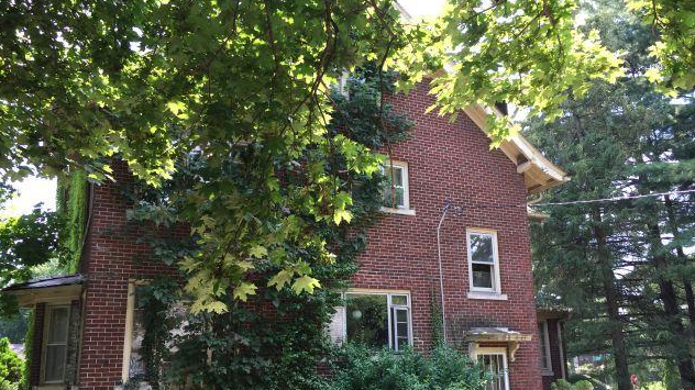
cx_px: 348
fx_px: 590
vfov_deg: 36.4
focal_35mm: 32
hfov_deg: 61.0
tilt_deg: +11.5
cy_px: 243
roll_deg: -0.5
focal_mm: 4.15
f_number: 2.2
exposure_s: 1/153
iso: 32
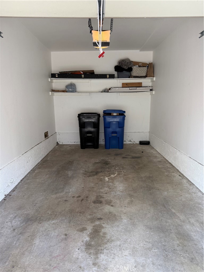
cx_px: 102
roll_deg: +0.2
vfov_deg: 71.6
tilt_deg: -11.5
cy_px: 136
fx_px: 189
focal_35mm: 24
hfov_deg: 56.8
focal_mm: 6.76
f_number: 1.78
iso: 125
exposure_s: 1/243
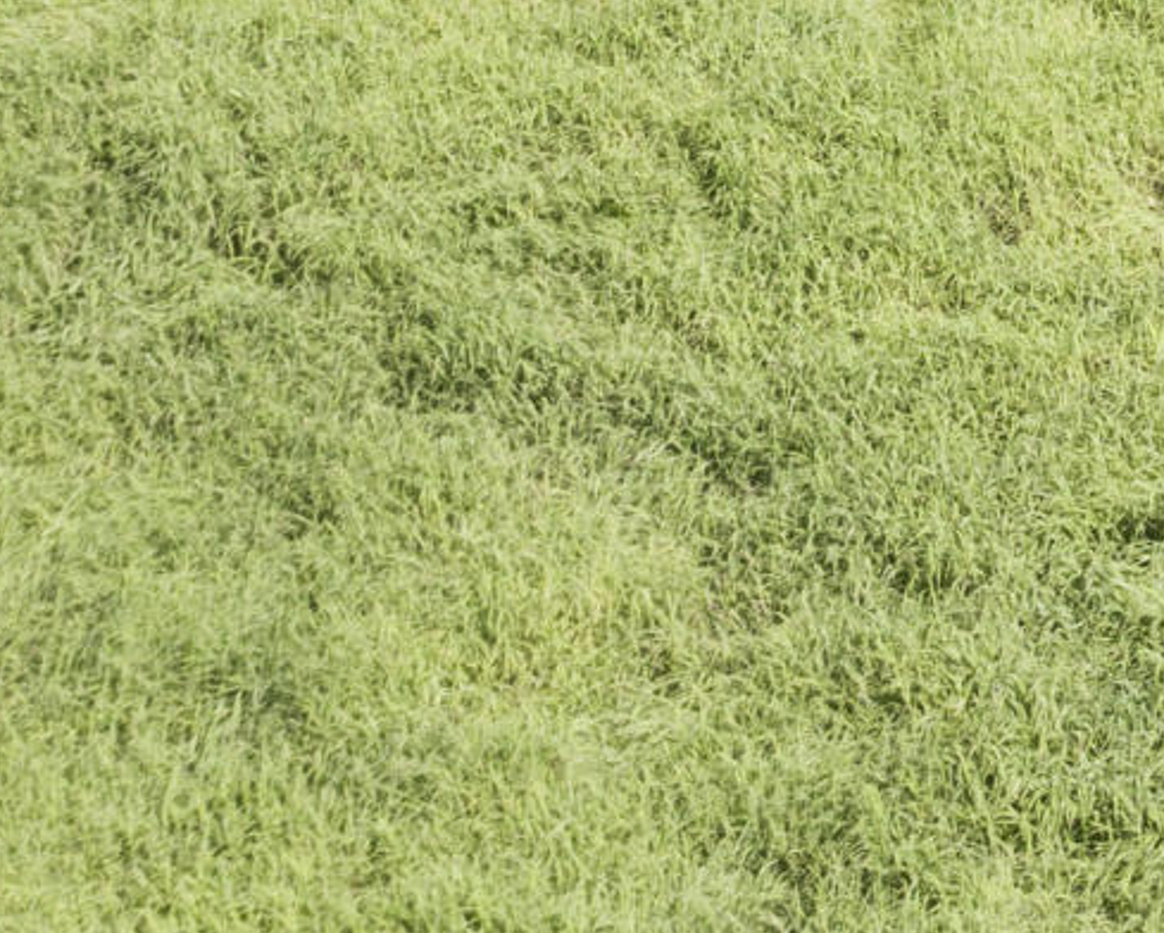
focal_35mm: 161
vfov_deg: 9.0
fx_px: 5551
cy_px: -1031
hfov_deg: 10.3
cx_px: 2852
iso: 100
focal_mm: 10.26
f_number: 5.6
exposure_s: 1/60
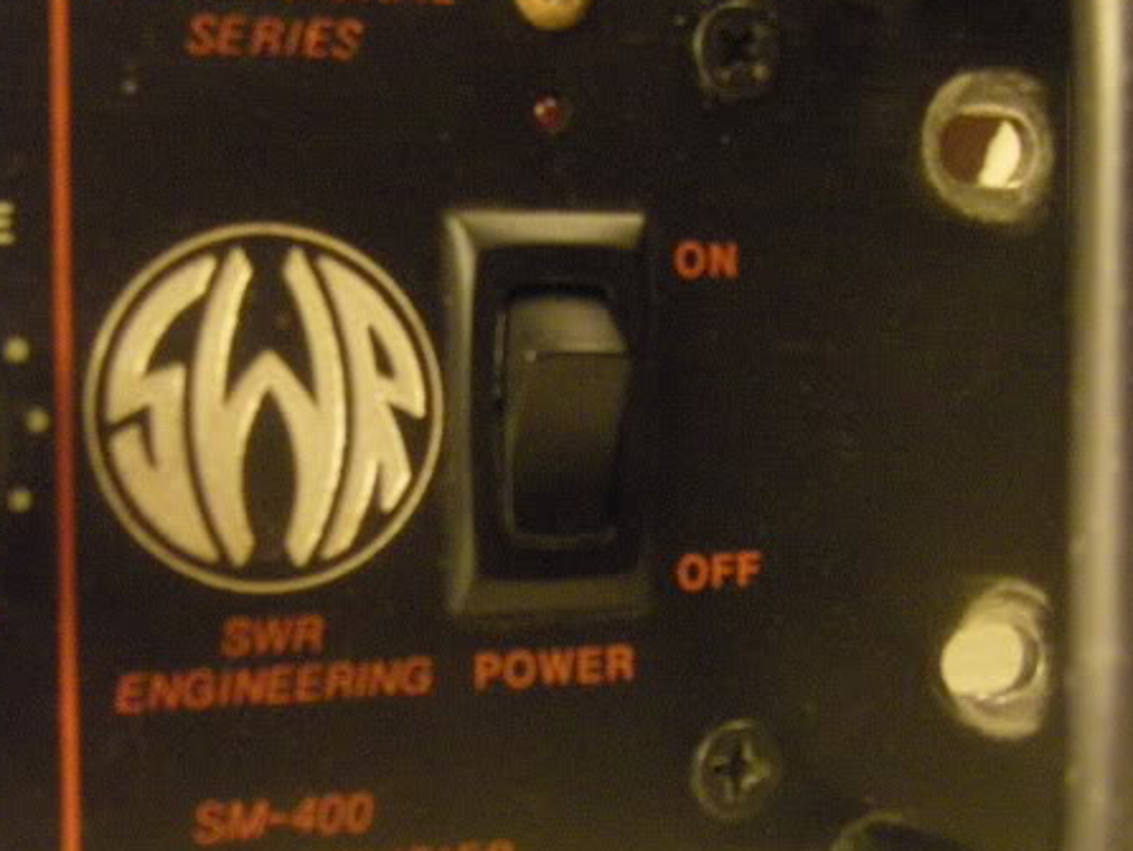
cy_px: 432
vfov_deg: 22.3
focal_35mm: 66
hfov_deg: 29.4
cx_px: 536
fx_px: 2161
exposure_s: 1/4
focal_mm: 7.6
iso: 800
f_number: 3.6
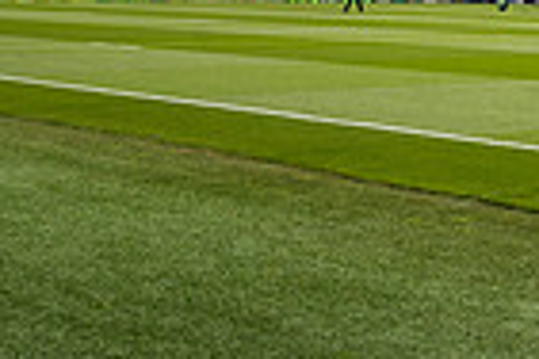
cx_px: 979
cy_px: -296
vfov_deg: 14.5
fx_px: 1228
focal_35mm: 82
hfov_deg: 18.9
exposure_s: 1/250
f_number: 7.1
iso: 200
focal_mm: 20
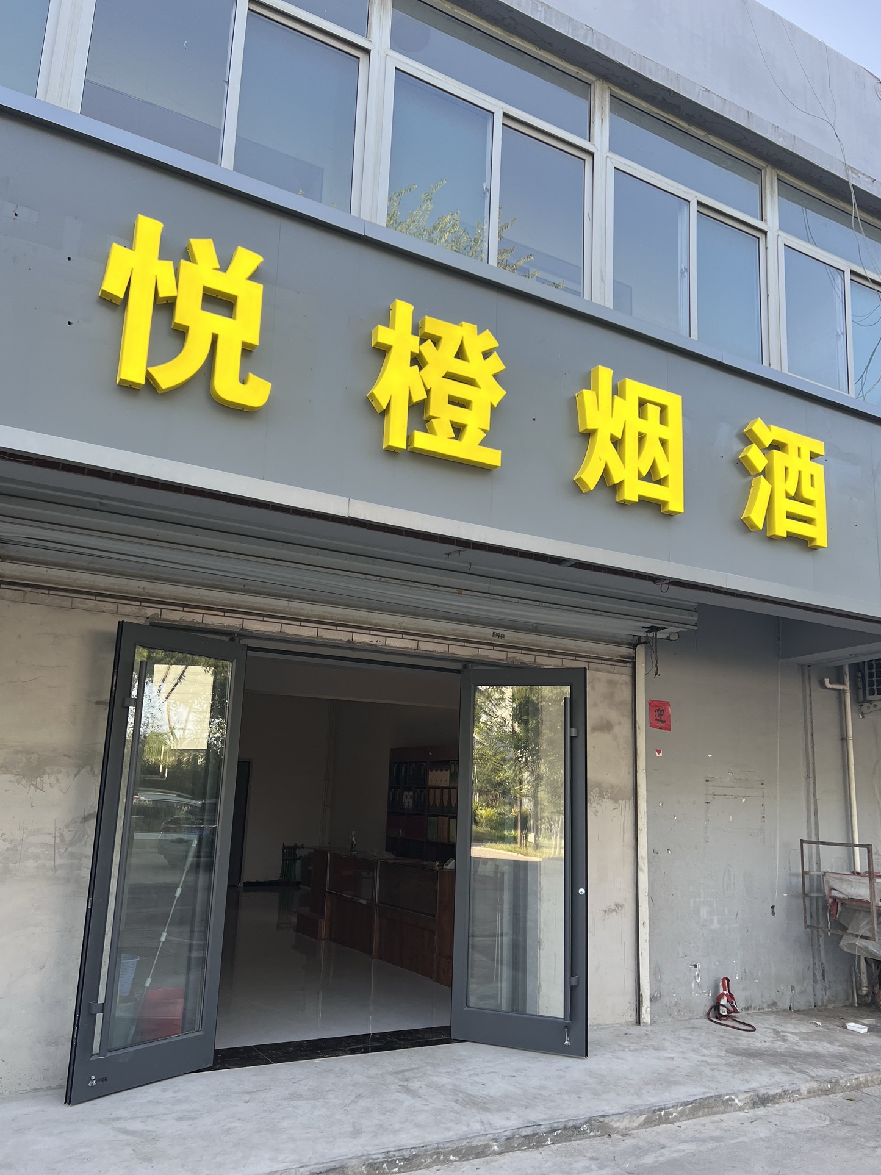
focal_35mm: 27
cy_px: 604
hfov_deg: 51.3
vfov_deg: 65.3
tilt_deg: +13.5
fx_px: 916
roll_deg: -2.0
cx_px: 433
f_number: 1.5
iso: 40
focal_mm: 5.7
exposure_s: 1/281
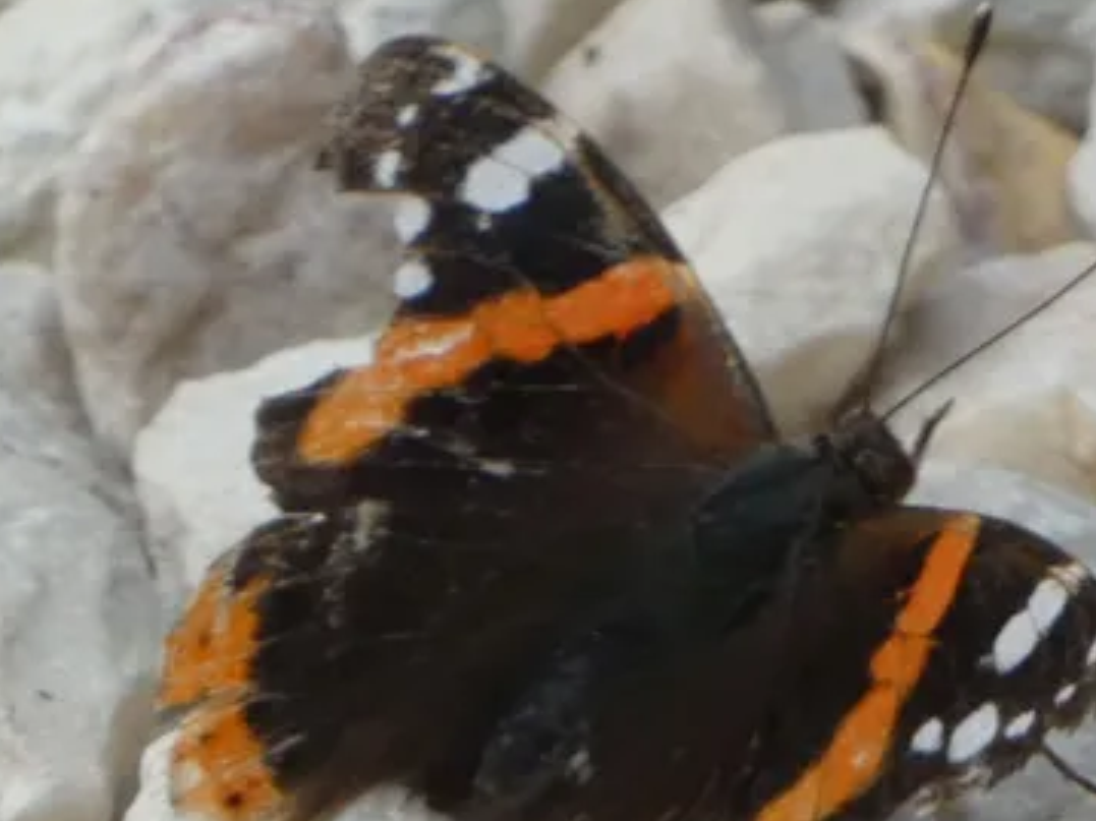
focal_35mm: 1146
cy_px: 507
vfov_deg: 1.3
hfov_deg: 1.7
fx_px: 36272
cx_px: 711
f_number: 5.6
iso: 200
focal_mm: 115
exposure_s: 1/100
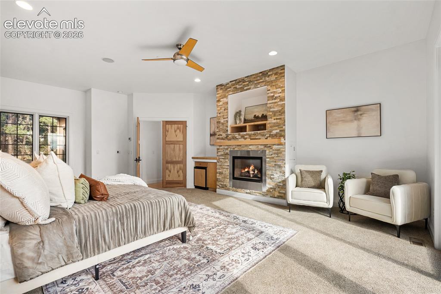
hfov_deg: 96.7
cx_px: 220
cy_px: 147
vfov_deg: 73.8
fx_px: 196
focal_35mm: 16
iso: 200
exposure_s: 1/100
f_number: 8
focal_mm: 16
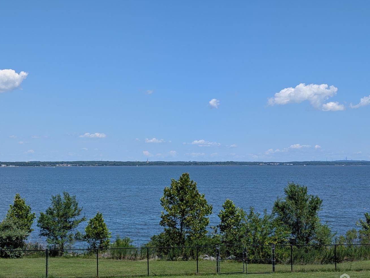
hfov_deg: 34.3
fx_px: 599
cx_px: 198
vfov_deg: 26.2
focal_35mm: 56
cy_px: 135
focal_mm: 6.9
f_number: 1.68
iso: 20
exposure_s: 1/1203
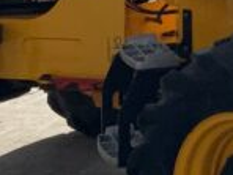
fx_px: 1346
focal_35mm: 200
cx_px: 376
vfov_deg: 7.2
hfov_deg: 9.5
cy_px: -170
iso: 16
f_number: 1.8
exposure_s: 1/3788
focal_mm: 3
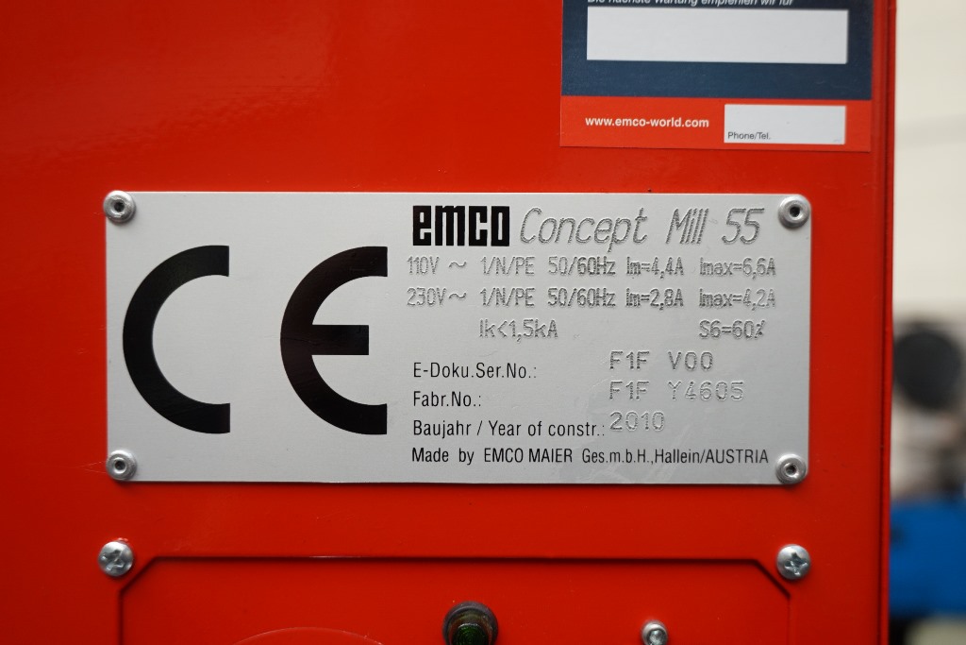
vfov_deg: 36.9
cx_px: 483
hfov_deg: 53.1
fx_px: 966
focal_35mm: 36
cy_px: 322
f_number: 4.5
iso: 250
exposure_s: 1/60
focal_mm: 24
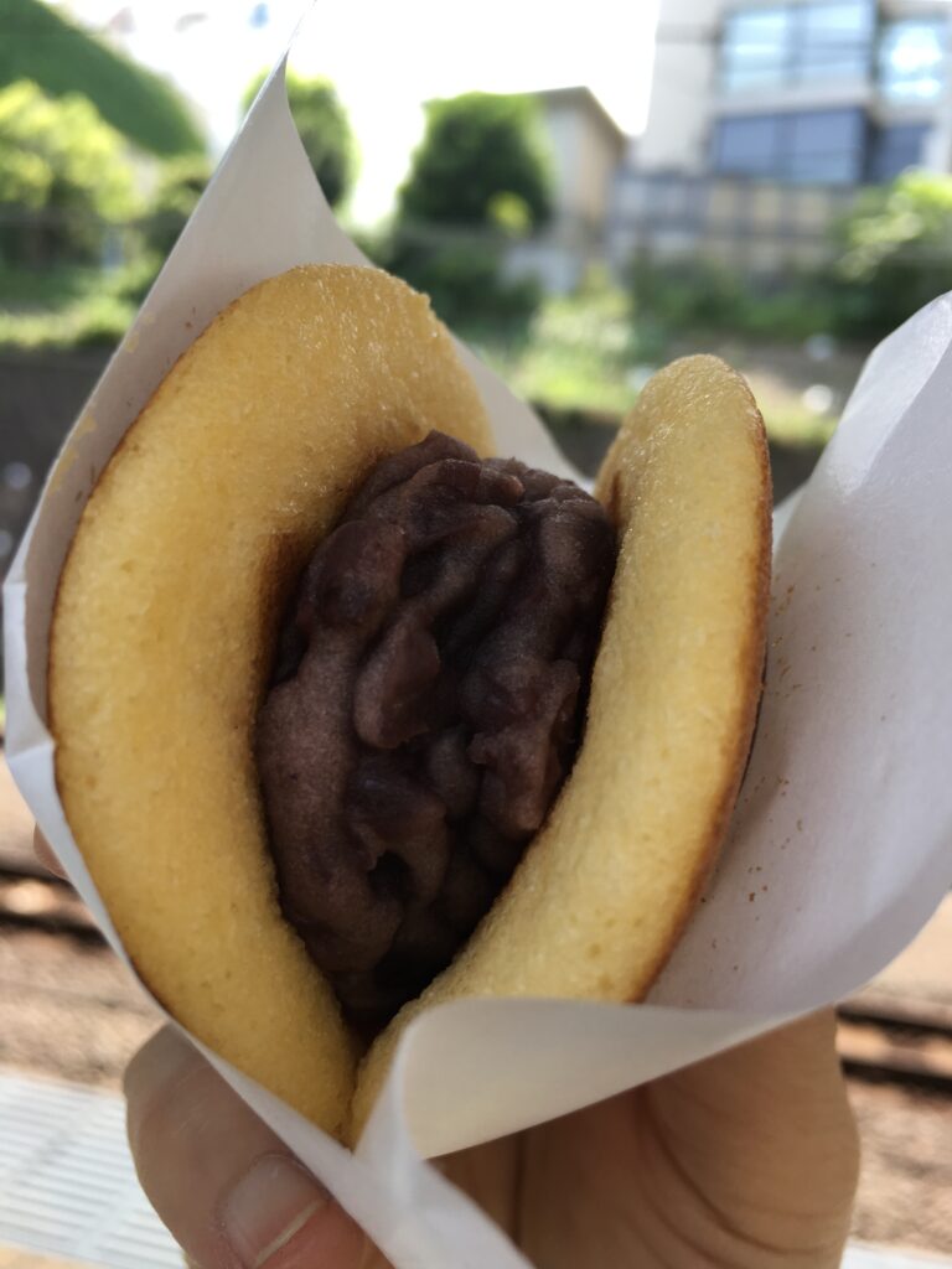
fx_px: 1063
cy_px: 634
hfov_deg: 48.2
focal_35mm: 29
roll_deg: -7.7
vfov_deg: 61.7
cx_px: 476
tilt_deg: -0.4
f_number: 2.2
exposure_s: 1/126
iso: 25
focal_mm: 4.15
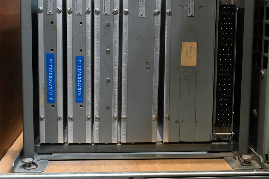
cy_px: 70
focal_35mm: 56
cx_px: 142
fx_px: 418
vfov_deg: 24.1
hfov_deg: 35.6
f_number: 6.3
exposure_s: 1/250
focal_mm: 44
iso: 20000
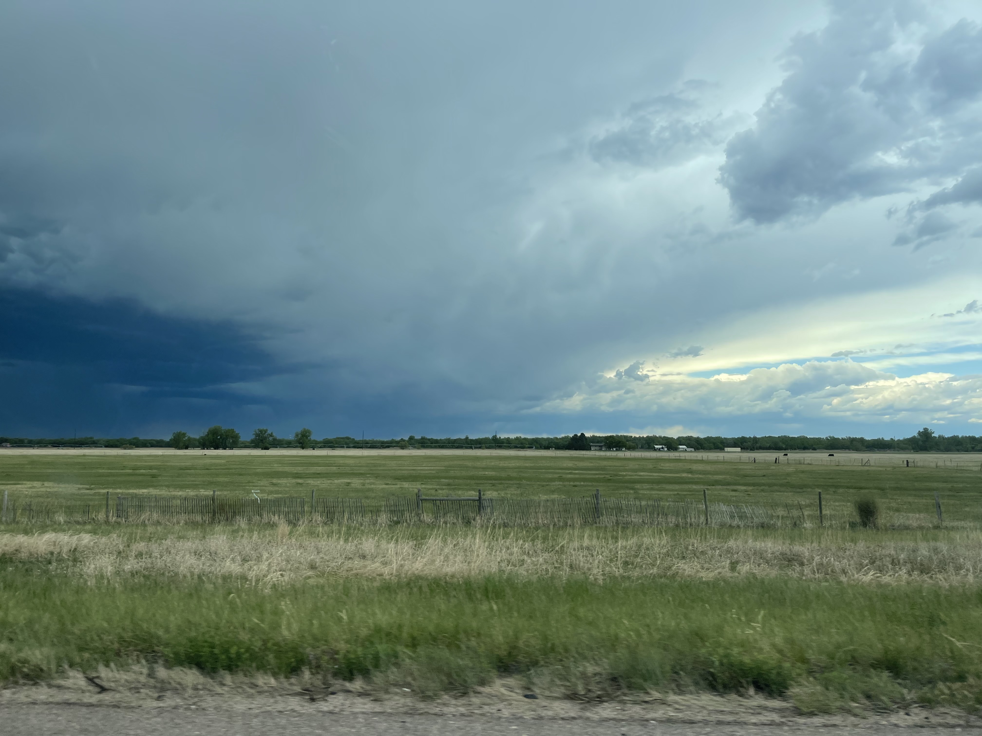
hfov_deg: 69.4
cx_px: 491
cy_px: 368
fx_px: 709
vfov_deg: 54.9
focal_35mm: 25
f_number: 1.6
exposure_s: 1/1439
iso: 32
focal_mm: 5.1
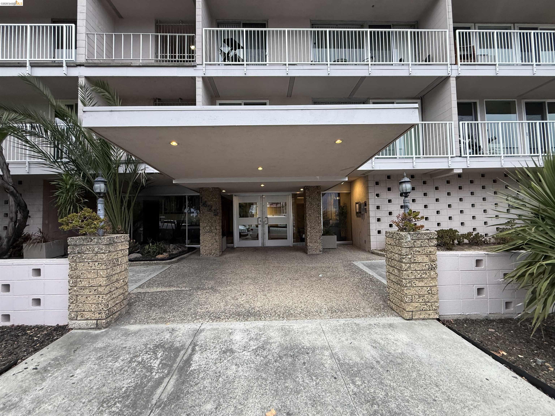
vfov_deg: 85.7
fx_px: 224
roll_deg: +1.5
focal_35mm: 14
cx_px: 278
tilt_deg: +3.4
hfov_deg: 102.1
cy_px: 208
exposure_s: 1/120
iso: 200
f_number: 2.2
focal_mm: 2.22
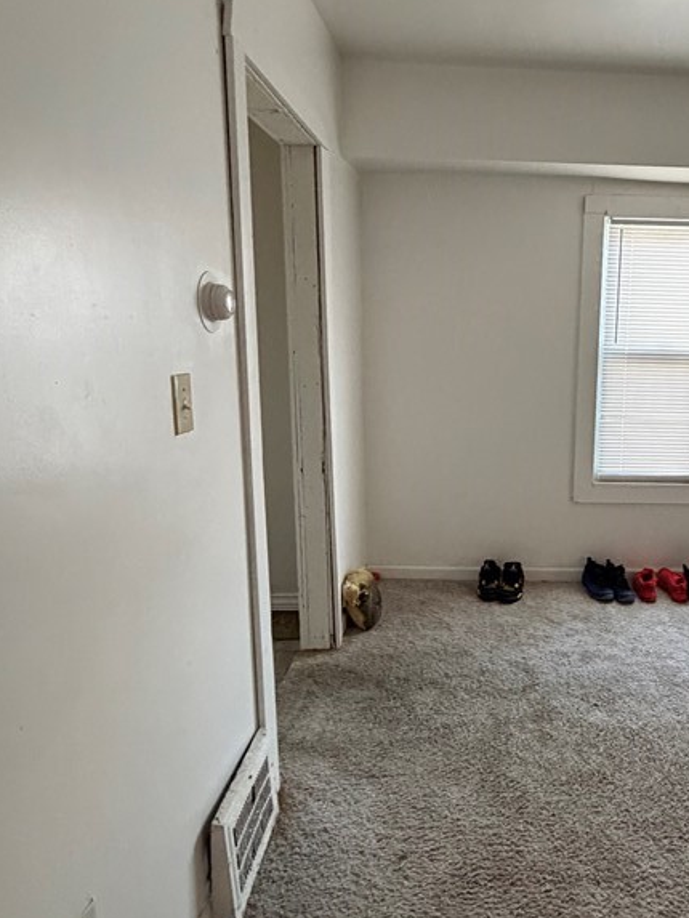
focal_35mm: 25
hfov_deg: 52.8
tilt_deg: -8.6
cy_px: 453
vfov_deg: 69.4
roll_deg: -1.3
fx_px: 663
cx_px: 503
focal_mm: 2.22
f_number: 2.2
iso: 640
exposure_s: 1/60
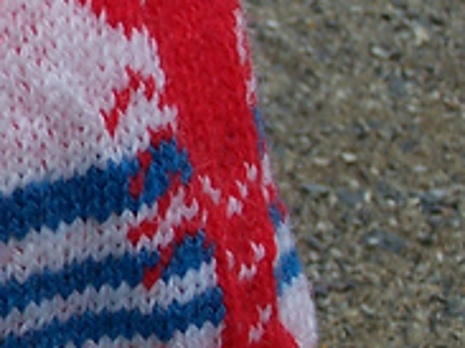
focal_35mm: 206
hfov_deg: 9.4
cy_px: 150
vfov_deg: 7.2
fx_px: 2765
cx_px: -211
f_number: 3.2
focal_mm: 9.8
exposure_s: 1/350
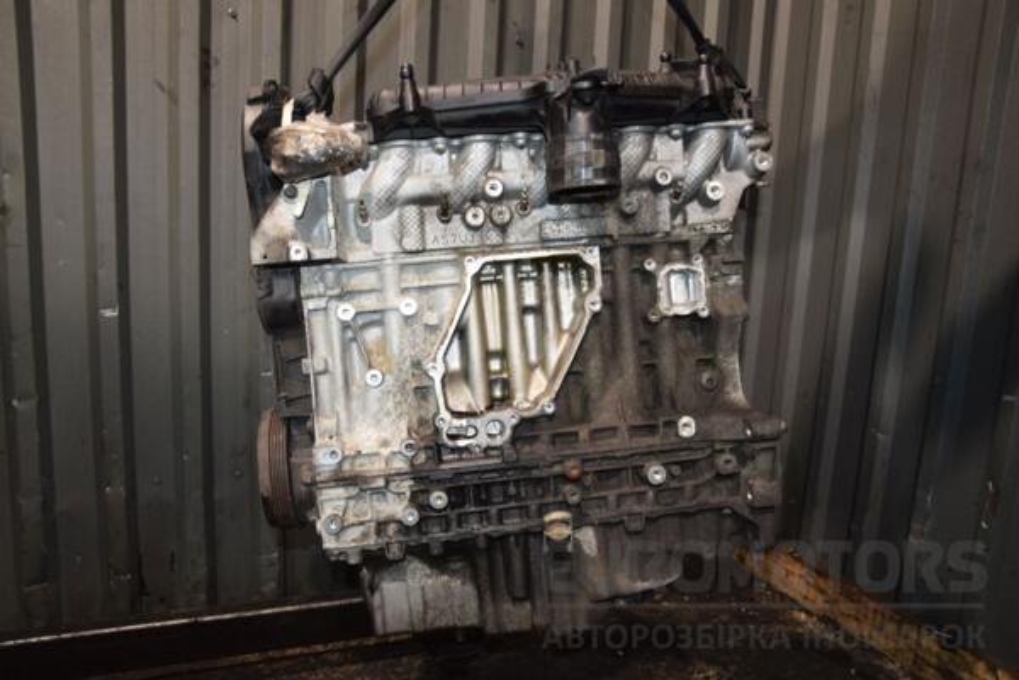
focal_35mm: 27
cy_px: 340
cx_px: 510
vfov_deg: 47.9
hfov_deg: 67.4
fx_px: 764
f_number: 5
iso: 800
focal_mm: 18
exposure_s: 1/60
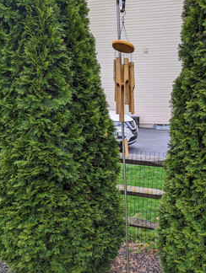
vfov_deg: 48.7
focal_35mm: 37
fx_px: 293
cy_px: 195
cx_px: 143
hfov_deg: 38.2
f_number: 1.85
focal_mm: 6.81
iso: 36
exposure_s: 1/273
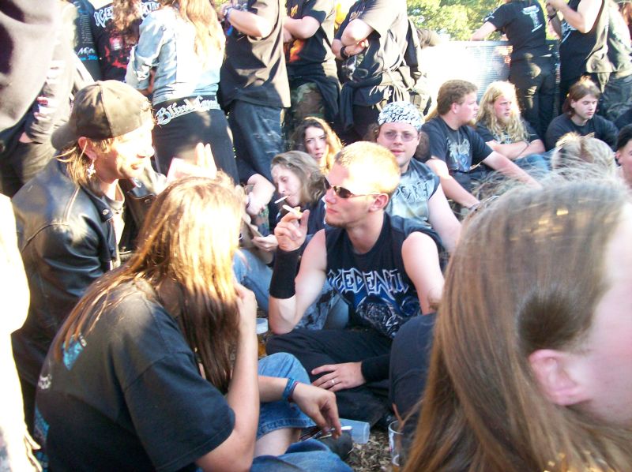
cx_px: 316
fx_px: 656
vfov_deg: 39.6
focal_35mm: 36
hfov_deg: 51.4
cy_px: 236
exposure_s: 1/64
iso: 140
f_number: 2.7
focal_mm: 6
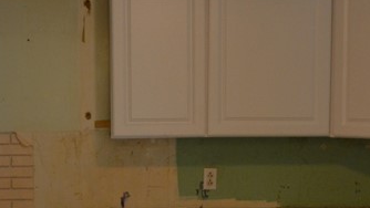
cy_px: 220
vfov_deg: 12.9
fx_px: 903
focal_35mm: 92
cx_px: 185
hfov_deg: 23.2
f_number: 3.5
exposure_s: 1/60
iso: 500
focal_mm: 18
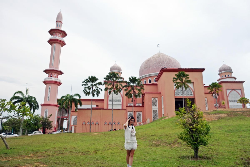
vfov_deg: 46.4
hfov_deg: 65.5
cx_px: 125
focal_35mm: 28
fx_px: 194
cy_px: 84
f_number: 5.6
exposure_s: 1/500
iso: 125
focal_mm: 10.4
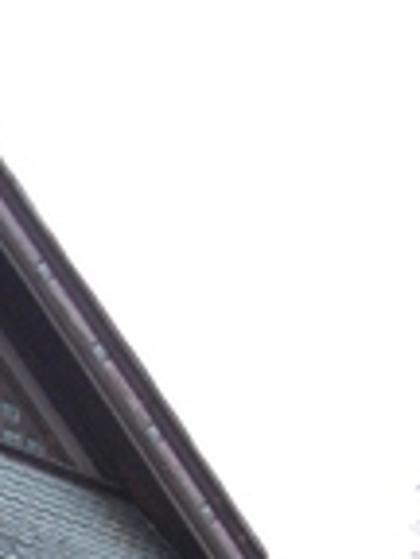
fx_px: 2410
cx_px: -402
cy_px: 1087
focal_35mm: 149
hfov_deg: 9.4
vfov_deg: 11.9
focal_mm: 5.8
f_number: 2.6
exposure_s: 1/400
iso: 50
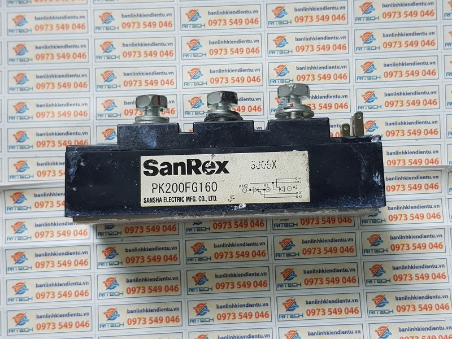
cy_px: 170
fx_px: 339
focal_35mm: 26
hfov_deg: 67.3
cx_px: 226
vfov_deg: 53.1
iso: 80
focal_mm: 4.3
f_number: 1.7
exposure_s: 1/50
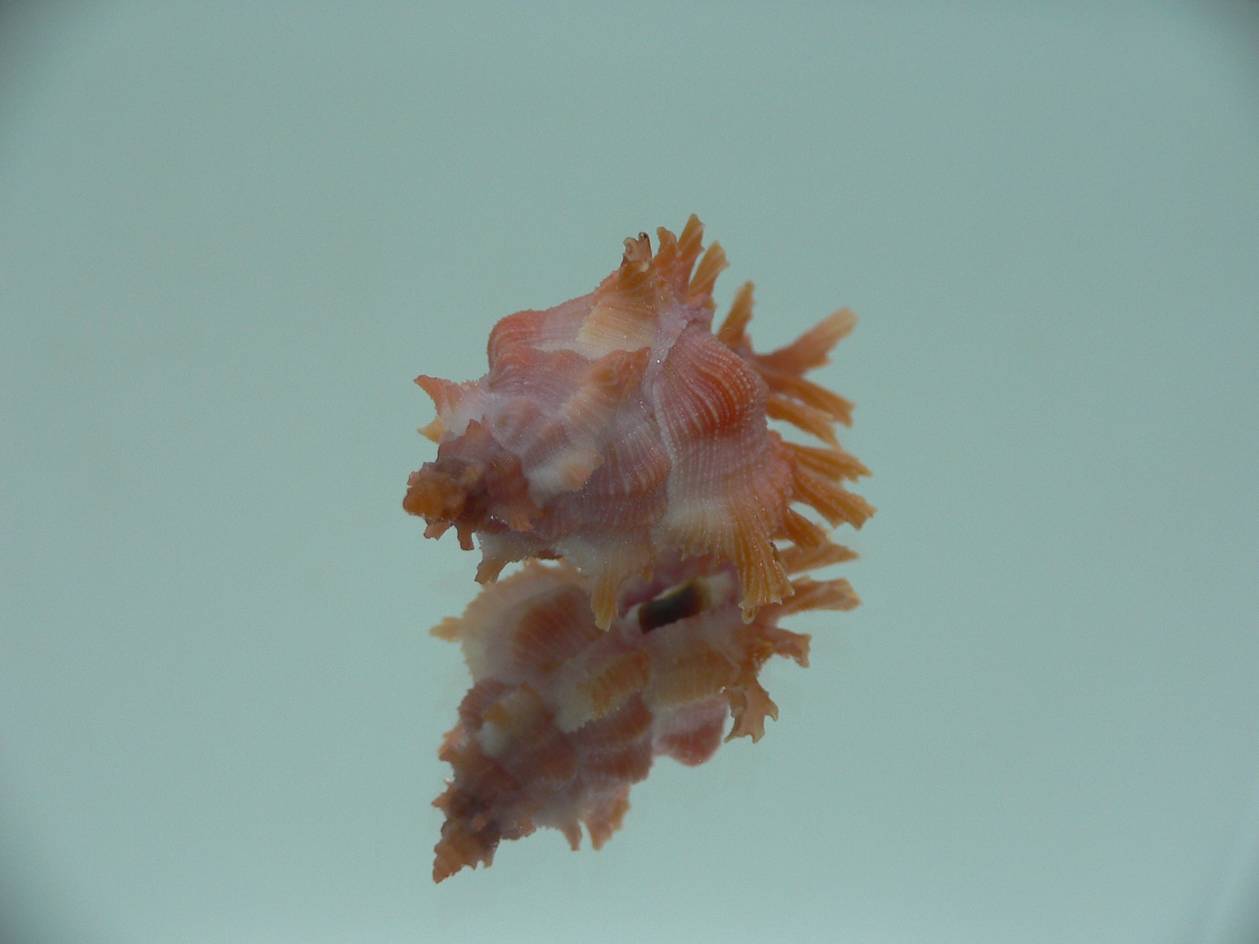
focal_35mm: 35
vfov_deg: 40.7
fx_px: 1273
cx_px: 630
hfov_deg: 52.6
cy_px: 472
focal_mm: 4.6
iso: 80
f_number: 2.8
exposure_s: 1/60
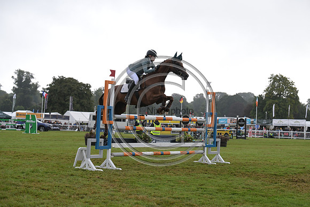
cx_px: 155
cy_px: 104
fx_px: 603
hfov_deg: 28.8
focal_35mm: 70
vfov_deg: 19.5
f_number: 4.5
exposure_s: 1/1250
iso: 1800
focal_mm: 70
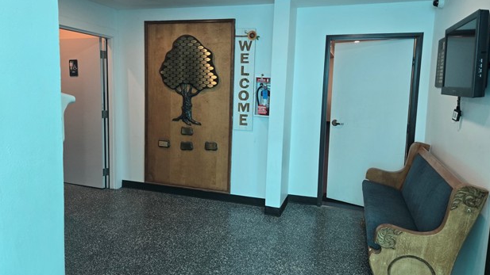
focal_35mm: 26
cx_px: 241
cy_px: 122
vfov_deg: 44.3
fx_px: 338
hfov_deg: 71.9
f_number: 1.8
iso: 100
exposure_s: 1/120
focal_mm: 5.4
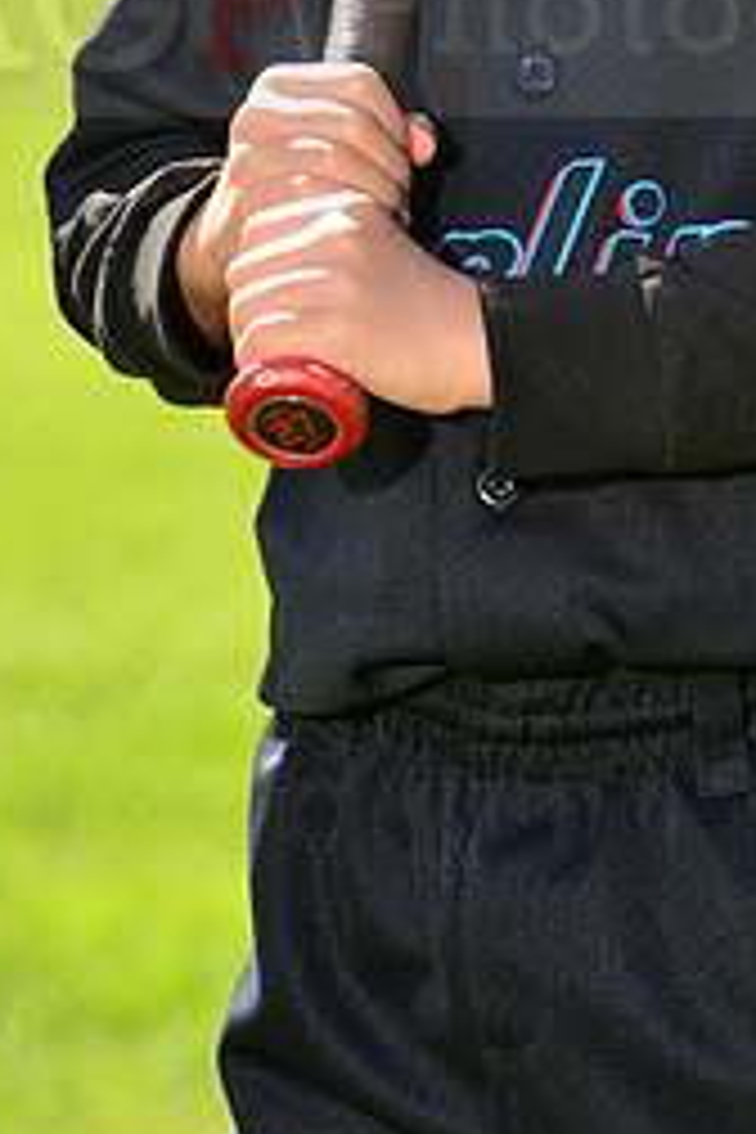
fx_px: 12316
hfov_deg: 3.5
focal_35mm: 391
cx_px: 668
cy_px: -27
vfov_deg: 5.3
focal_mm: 170
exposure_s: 1/250
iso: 200
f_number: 8
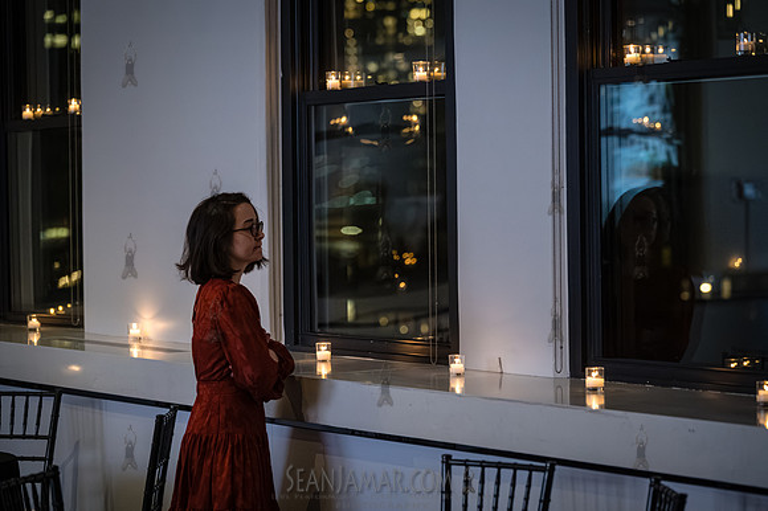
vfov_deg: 13.3
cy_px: 256
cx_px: 384
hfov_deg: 19.8
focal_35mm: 103
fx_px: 2196
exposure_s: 1/320
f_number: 3.5
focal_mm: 103
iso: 12800
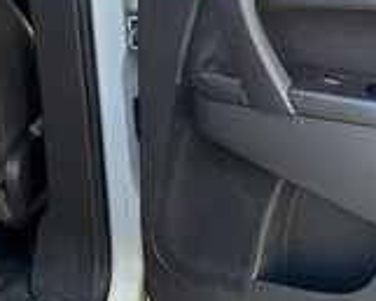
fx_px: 757
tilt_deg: -17.5
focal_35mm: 68
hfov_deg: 25.4
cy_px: 138
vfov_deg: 22.5
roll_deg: -3.1
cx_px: 437
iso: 50
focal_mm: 3
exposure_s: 1/122
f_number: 1.8
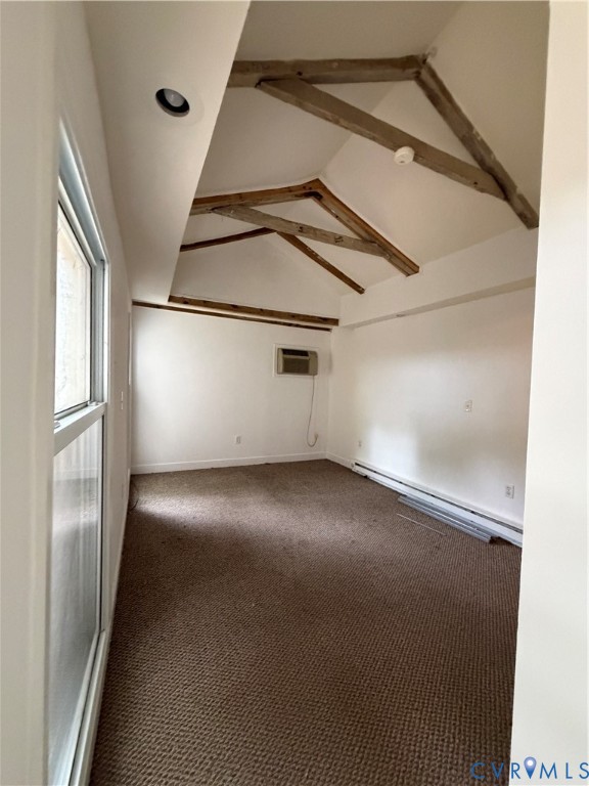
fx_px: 318
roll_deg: -1.2
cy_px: 393
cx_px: 294
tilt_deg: -4.1
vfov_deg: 102.1
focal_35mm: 14
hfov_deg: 85.7
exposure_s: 1/60
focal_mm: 2.22
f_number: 2.2
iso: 800
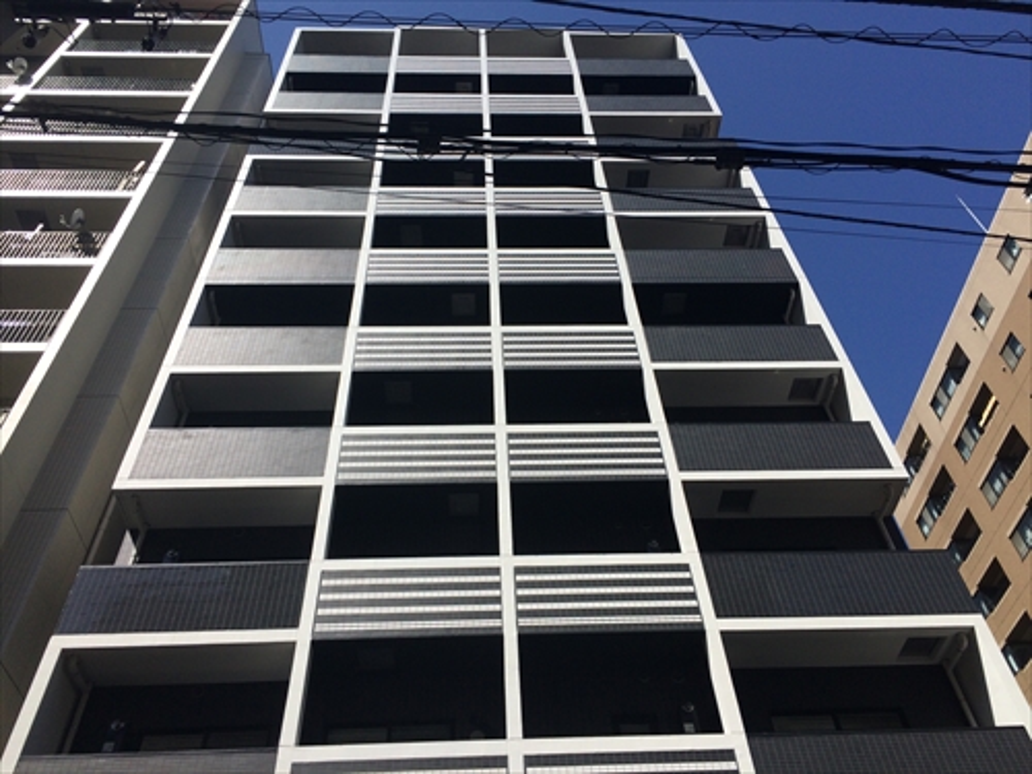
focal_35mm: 29
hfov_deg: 61.7
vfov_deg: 48.2
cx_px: 516
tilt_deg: +47.0
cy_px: 387
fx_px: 865
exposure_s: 1/3165
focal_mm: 4.15
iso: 32
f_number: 2.2
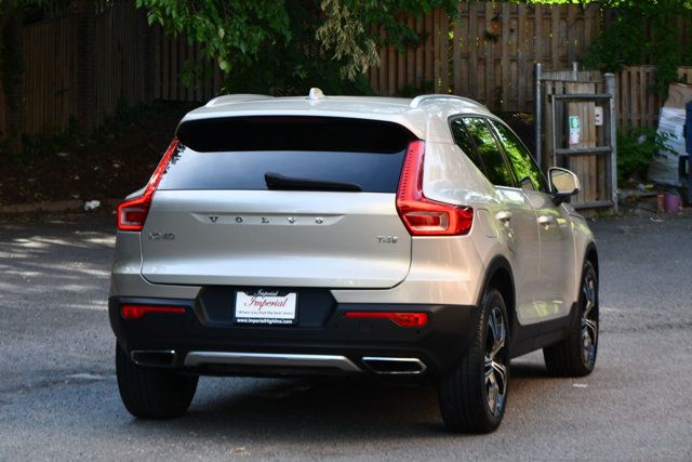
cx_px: 346
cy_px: 231
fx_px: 2249
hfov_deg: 17.5
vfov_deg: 11.7
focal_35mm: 117
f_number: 5.6
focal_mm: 78
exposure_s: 1/250
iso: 360
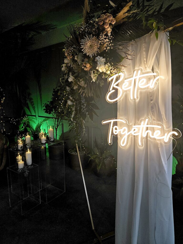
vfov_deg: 73.9
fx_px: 162
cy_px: 122
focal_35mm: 23
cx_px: 92
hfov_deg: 58.9
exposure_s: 1/246
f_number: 1.8
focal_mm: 5.4
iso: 32
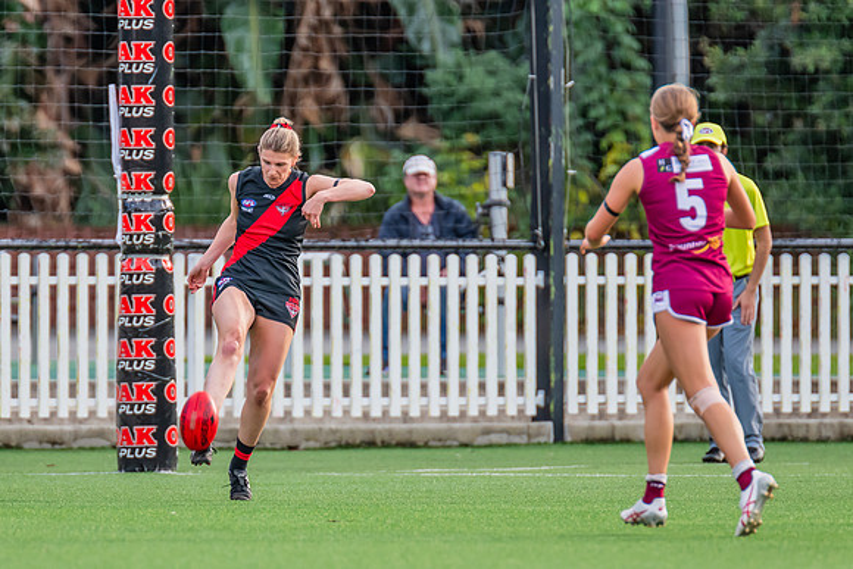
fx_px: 17620
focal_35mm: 743
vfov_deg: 1.9
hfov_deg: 2.8
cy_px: 311
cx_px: 265
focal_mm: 420
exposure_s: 1/1000
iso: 800
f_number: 4.5
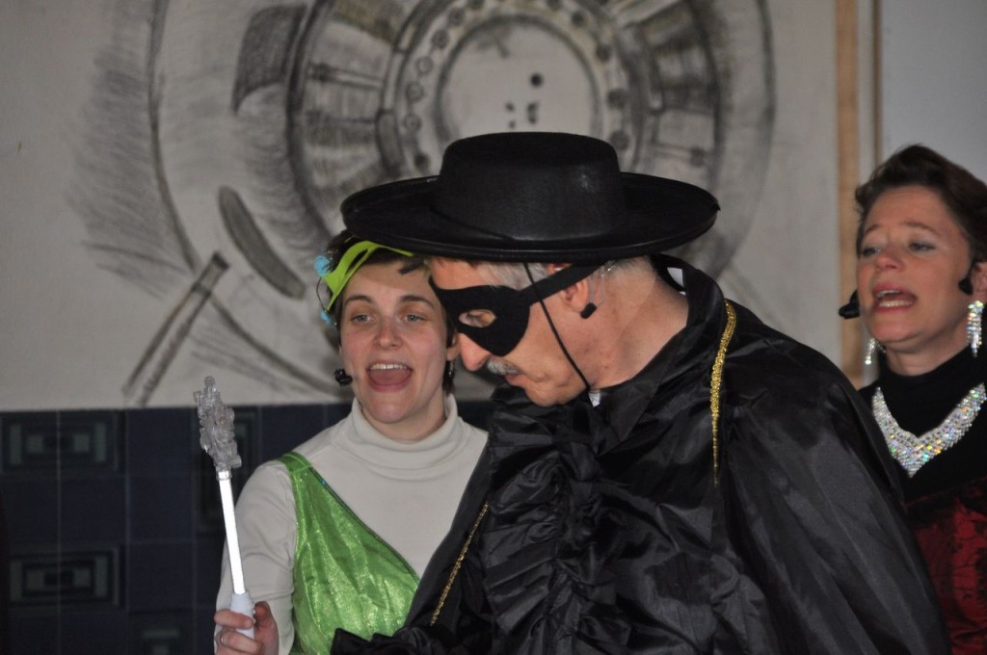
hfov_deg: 8.3
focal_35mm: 248
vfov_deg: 5.5
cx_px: 494
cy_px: 328
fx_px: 6777
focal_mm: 165
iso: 640
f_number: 6
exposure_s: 1/125
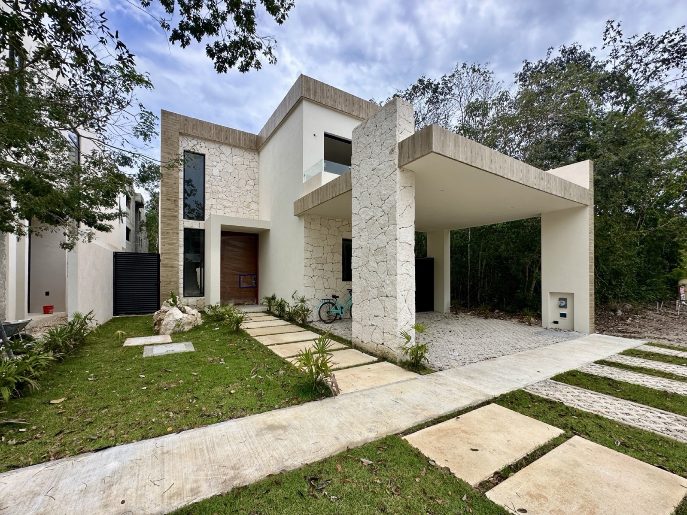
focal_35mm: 14
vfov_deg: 85.7
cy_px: 258
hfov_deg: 102.1
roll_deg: +0.1
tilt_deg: +3.5
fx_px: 278
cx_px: 344
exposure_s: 1/1276
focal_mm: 2.22
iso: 40
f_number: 2.2
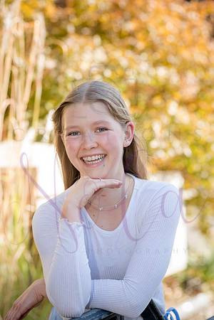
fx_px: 892
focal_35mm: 100
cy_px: 160
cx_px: 107
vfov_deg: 20.4
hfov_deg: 13.7
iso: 400
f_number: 5
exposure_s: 1/400
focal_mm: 100
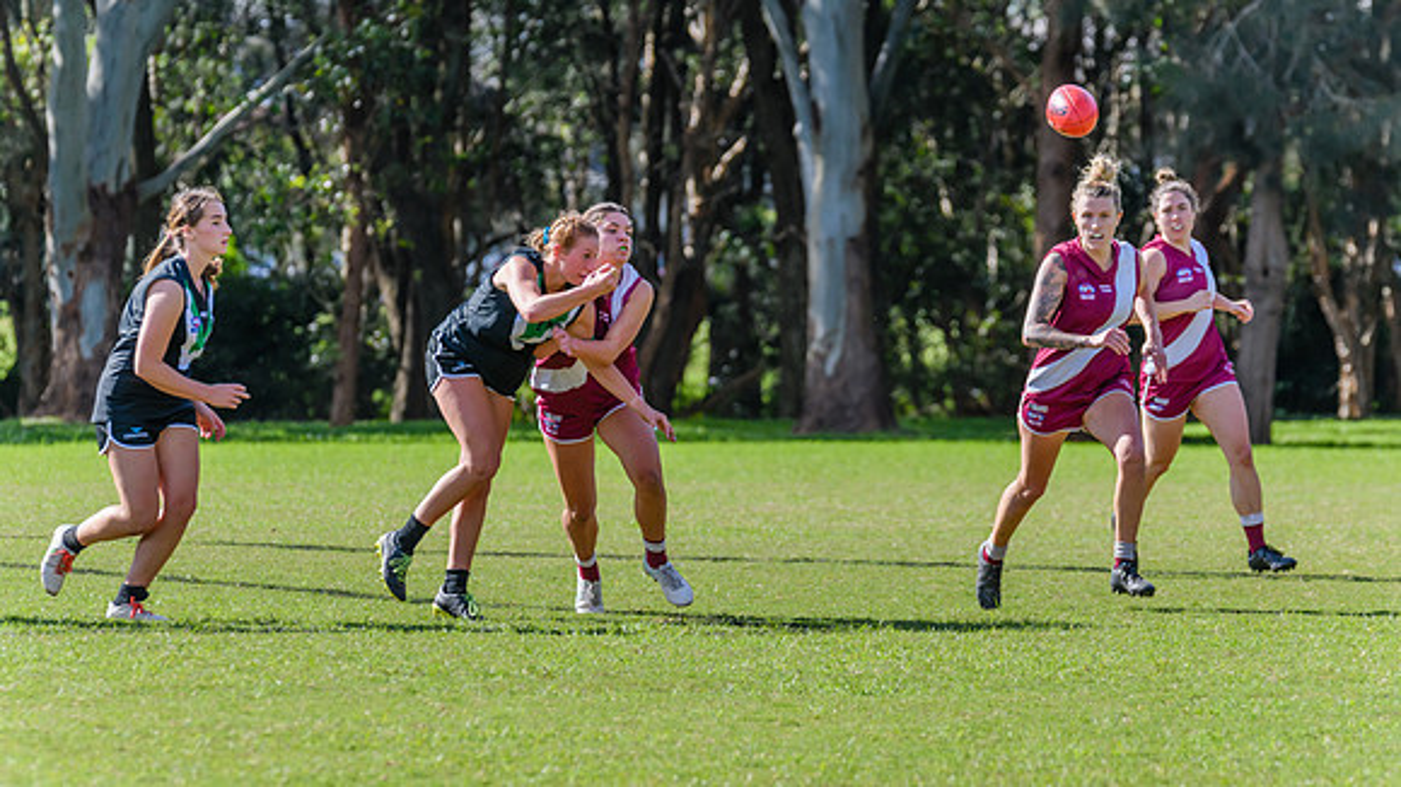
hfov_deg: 7.3
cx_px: 699
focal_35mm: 295
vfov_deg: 4.1
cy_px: 451
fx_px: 10971
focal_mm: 270
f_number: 8
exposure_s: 1/1250
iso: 800
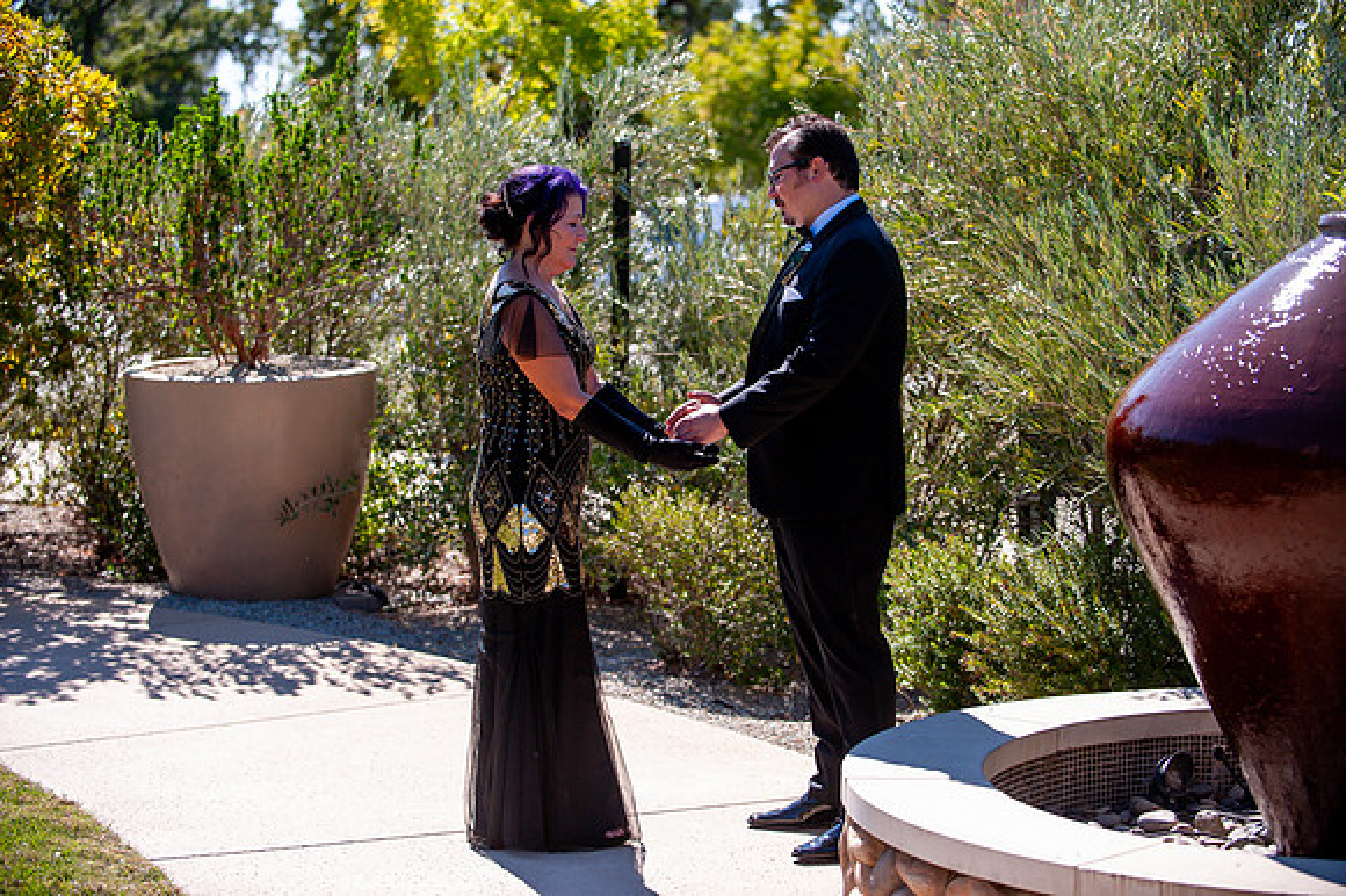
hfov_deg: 25.4
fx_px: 2989
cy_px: 448
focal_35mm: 80
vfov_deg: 17.0
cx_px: 673
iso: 500
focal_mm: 80
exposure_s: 1/3200
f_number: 4
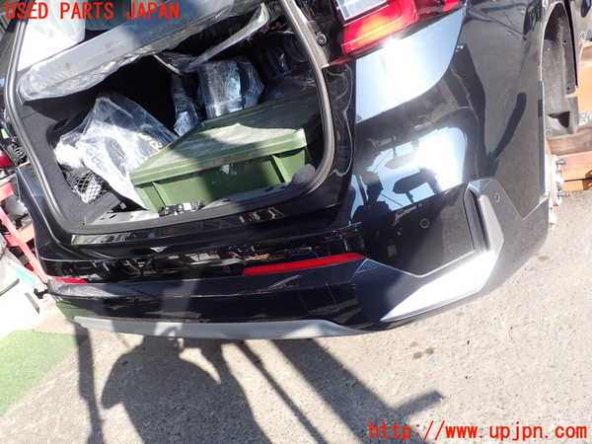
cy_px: 222
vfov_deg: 46.8
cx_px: 296
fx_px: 513
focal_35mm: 30
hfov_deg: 60.0
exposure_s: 1/200
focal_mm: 5.4
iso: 100
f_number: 3.2
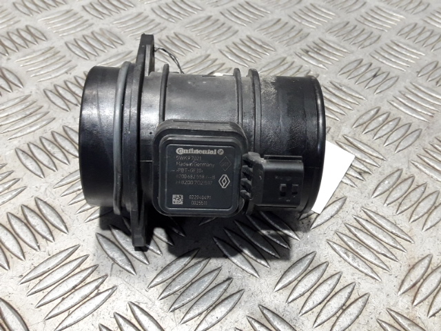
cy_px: 166
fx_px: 357
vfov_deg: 49.7
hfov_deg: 63.4
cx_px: 220
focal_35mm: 28
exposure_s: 1/33
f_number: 1.9
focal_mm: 3.7
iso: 160
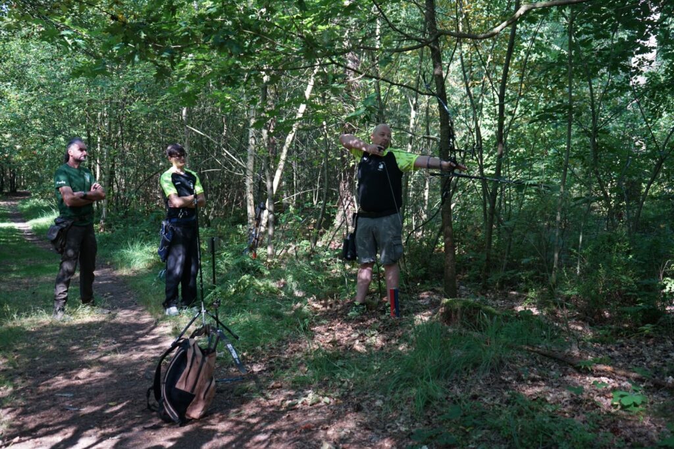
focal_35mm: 40
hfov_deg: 48.5
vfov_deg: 33.4
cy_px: 224
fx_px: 749
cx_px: 337
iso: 500
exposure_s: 1/160
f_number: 4
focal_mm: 40
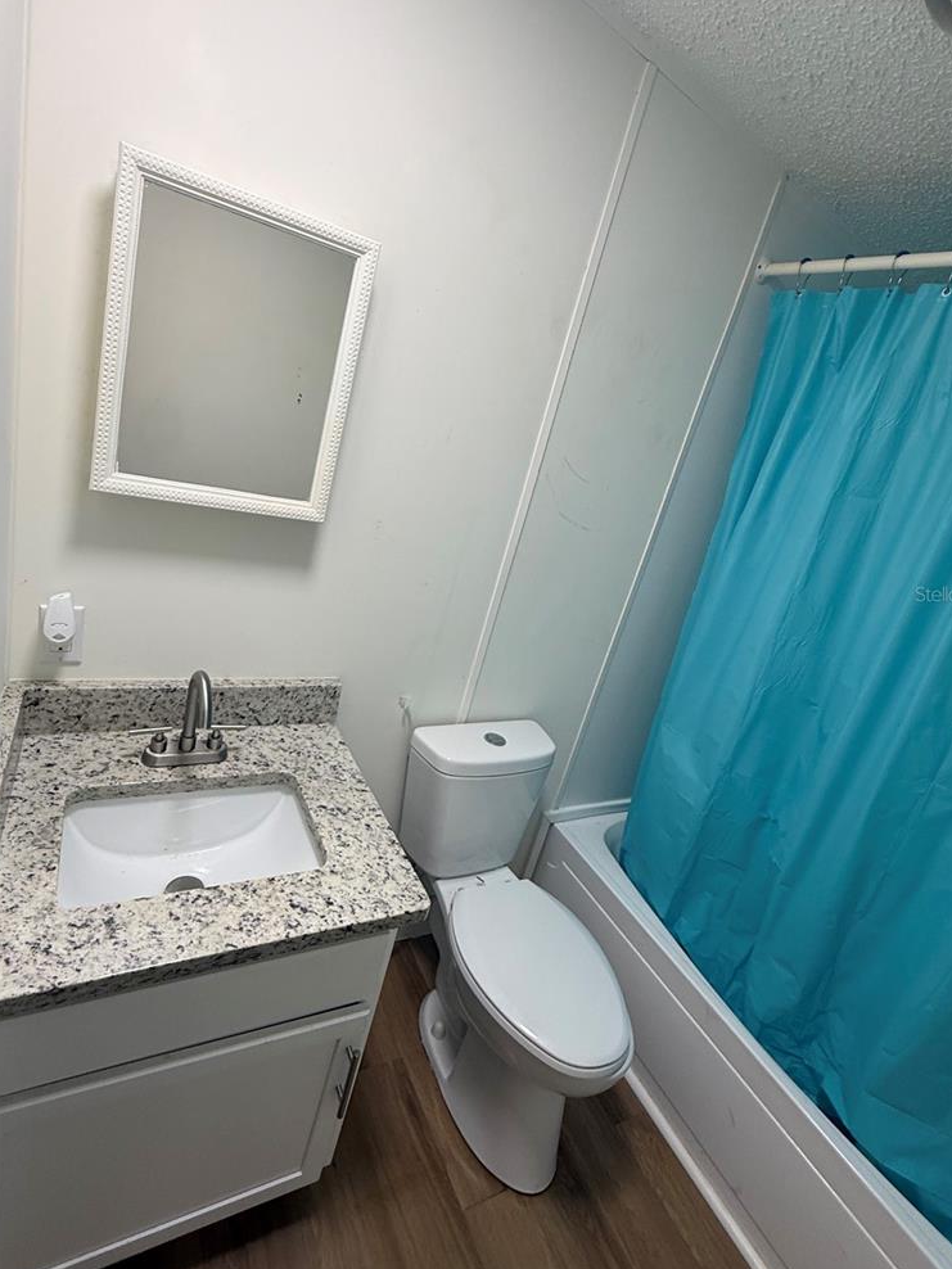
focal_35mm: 17
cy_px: 593
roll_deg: -15.0
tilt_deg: -17.6
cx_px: 428
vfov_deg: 90.9
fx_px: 623
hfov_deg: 74.5
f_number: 2.2
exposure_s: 1/120
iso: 125
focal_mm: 2.22
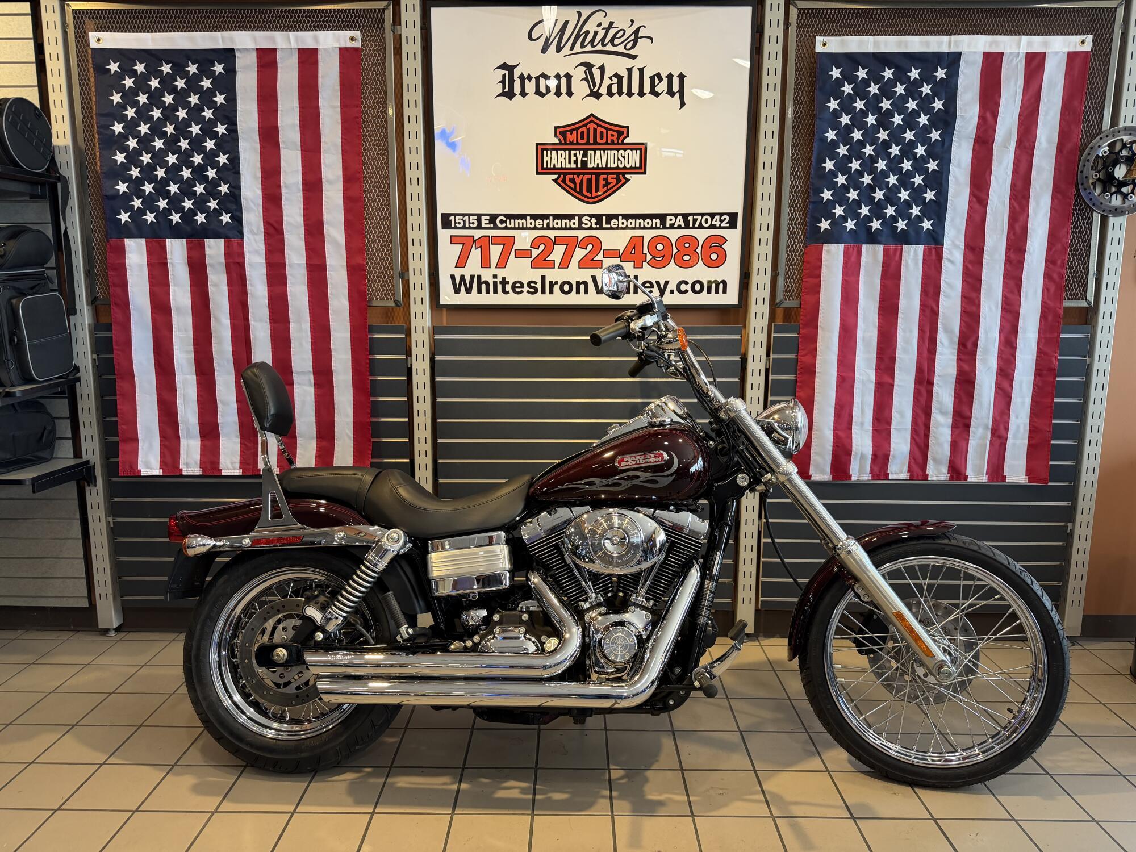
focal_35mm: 24
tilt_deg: -9.5
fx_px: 788
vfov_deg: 56.8
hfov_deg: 71.6
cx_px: 568
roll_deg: -0.2
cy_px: 426
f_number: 1.78
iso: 160
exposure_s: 1/120
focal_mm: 6.76
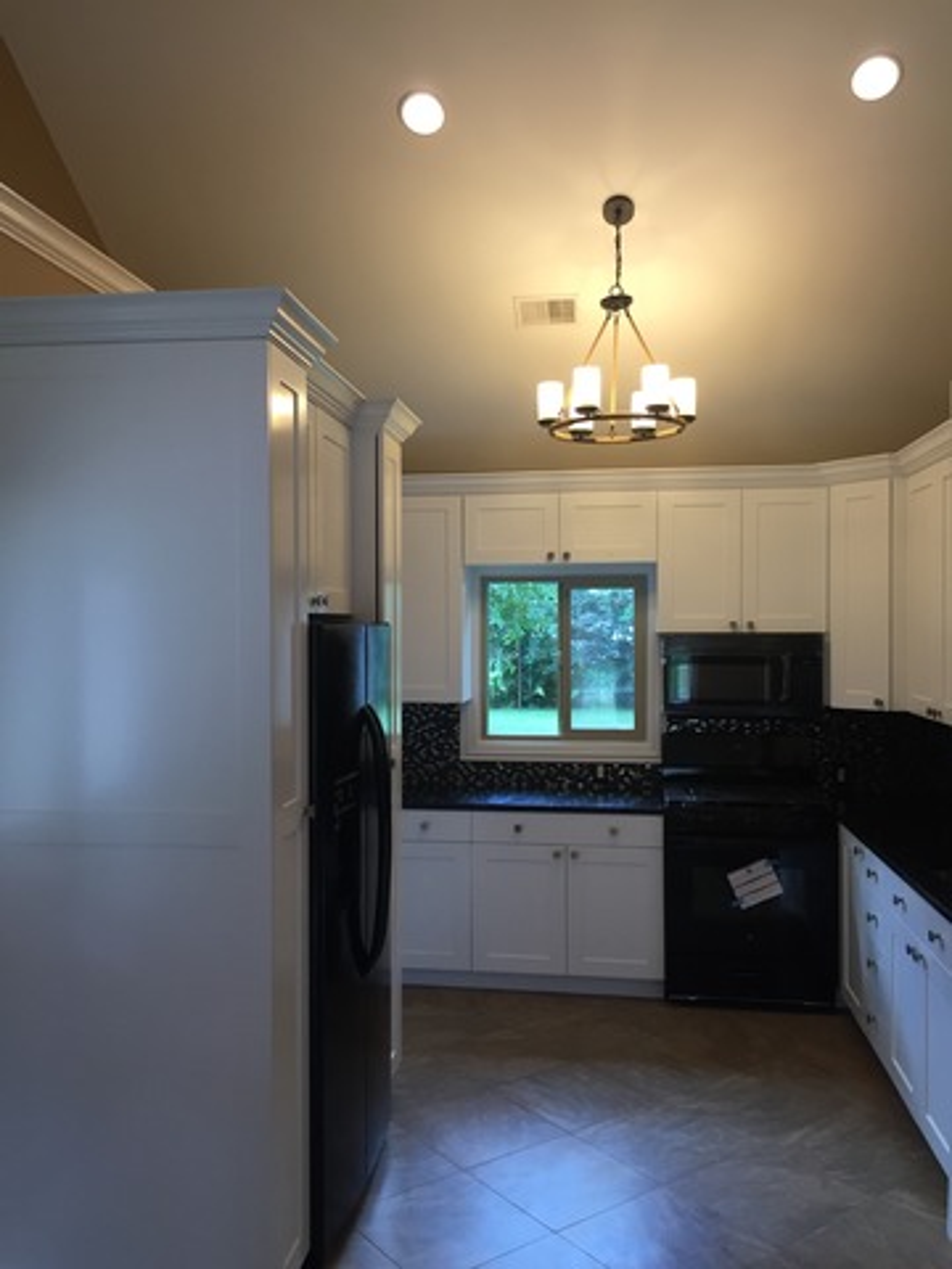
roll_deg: +0.4
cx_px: 476
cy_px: 634
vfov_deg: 61.7
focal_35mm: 29
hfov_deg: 48.2
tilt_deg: -1.5
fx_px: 1063
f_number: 2.2
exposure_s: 1/30
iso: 32
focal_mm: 4.15
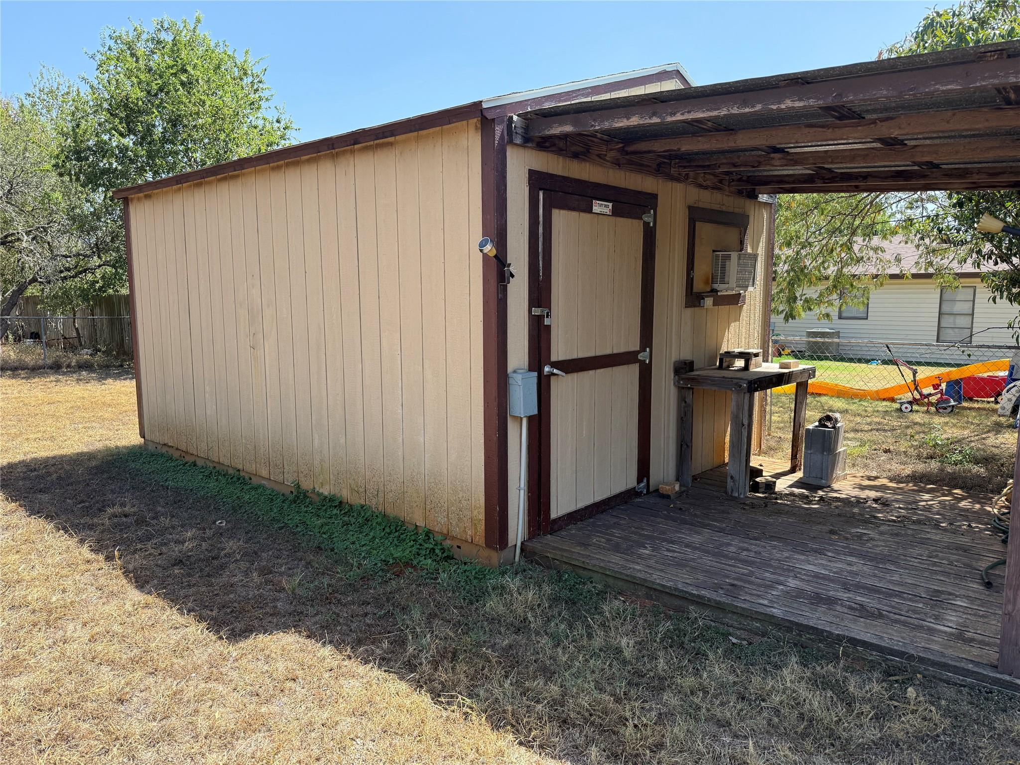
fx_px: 707
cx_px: 510
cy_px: 382
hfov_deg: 71.6
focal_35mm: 24
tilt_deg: -6.5
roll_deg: -0.1
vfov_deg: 56.8
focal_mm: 6.76
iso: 100
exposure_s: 1/1410
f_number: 1.78
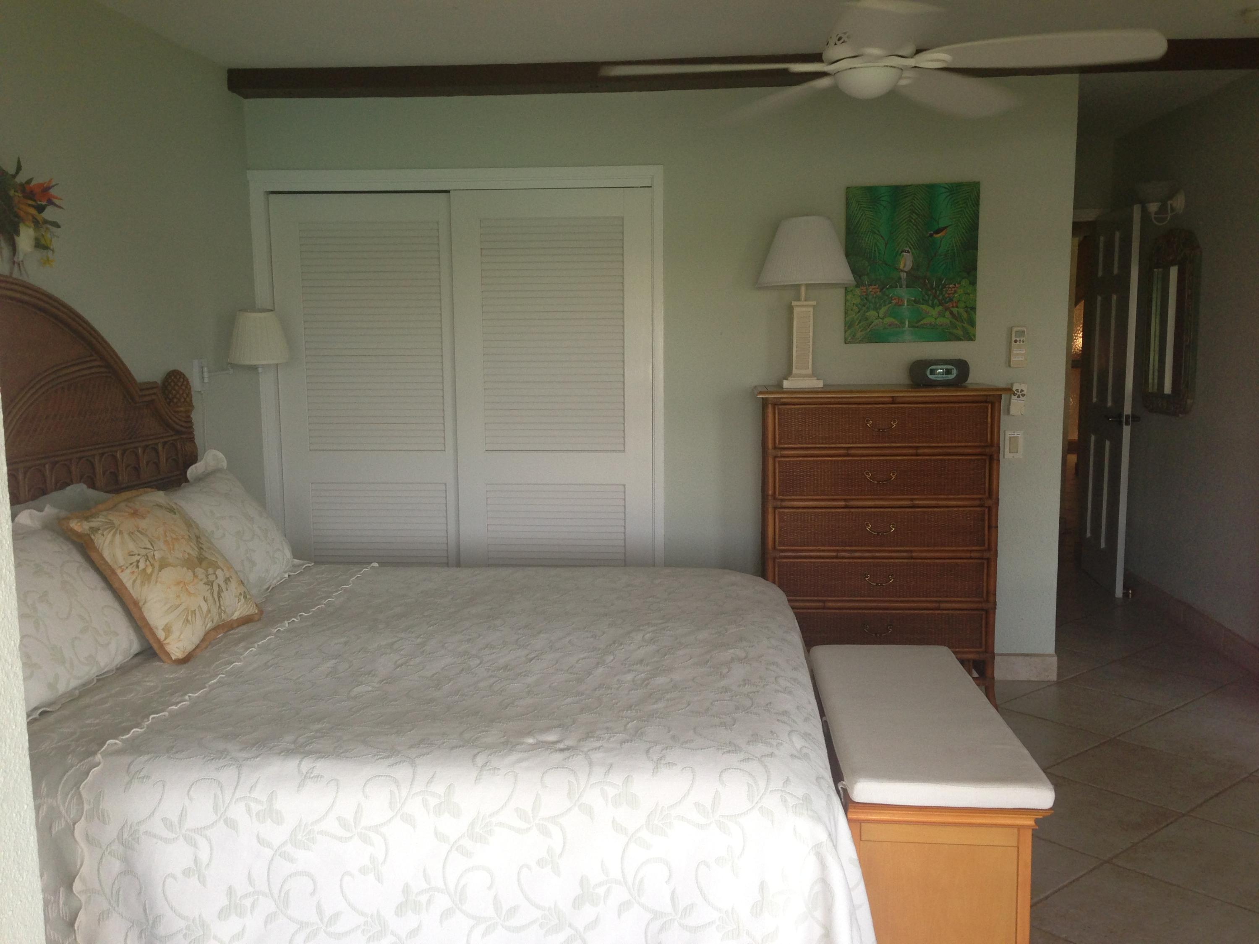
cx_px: 630
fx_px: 1200
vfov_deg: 42.9
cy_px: 472
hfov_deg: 55.4
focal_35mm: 33
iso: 80
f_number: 2.4
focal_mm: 4.13
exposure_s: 1/60
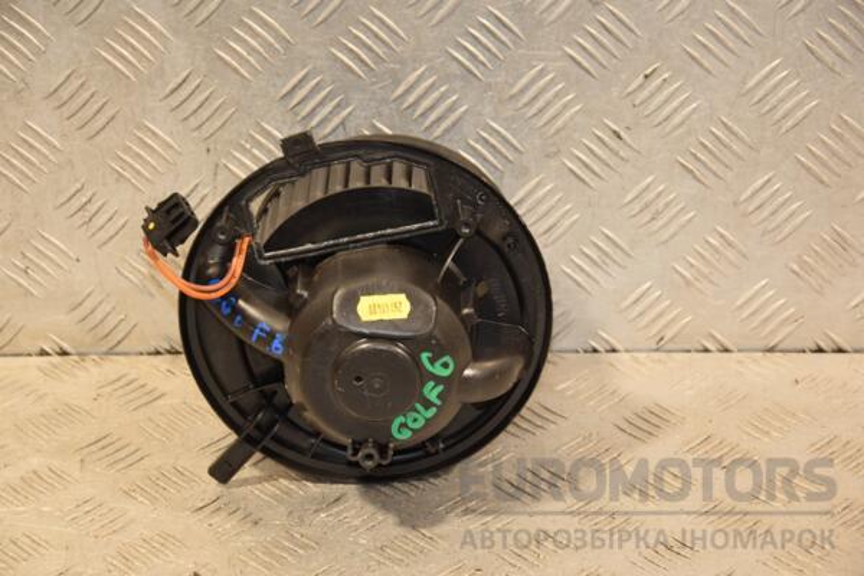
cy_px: 288
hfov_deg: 19.5
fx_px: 2520
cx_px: 432
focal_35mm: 105
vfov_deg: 13.0
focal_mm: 70
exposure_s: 1/125
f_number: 5.3
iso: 800
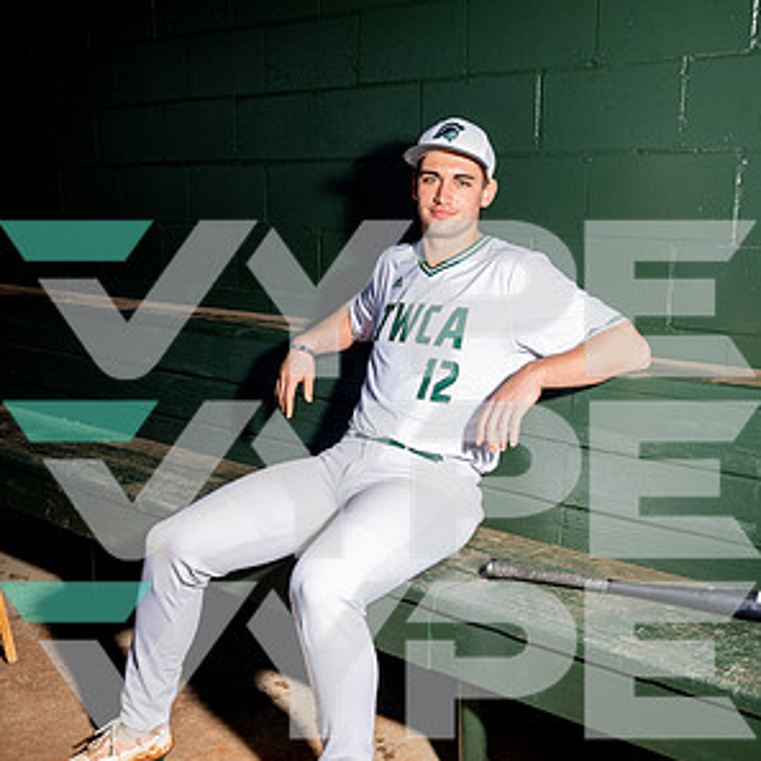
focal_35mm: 45
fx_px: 1119
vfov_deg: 37.3
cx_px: 382
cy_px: 482
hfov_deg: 37.6
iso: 100
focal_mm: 35
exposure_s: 1/250
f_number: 8
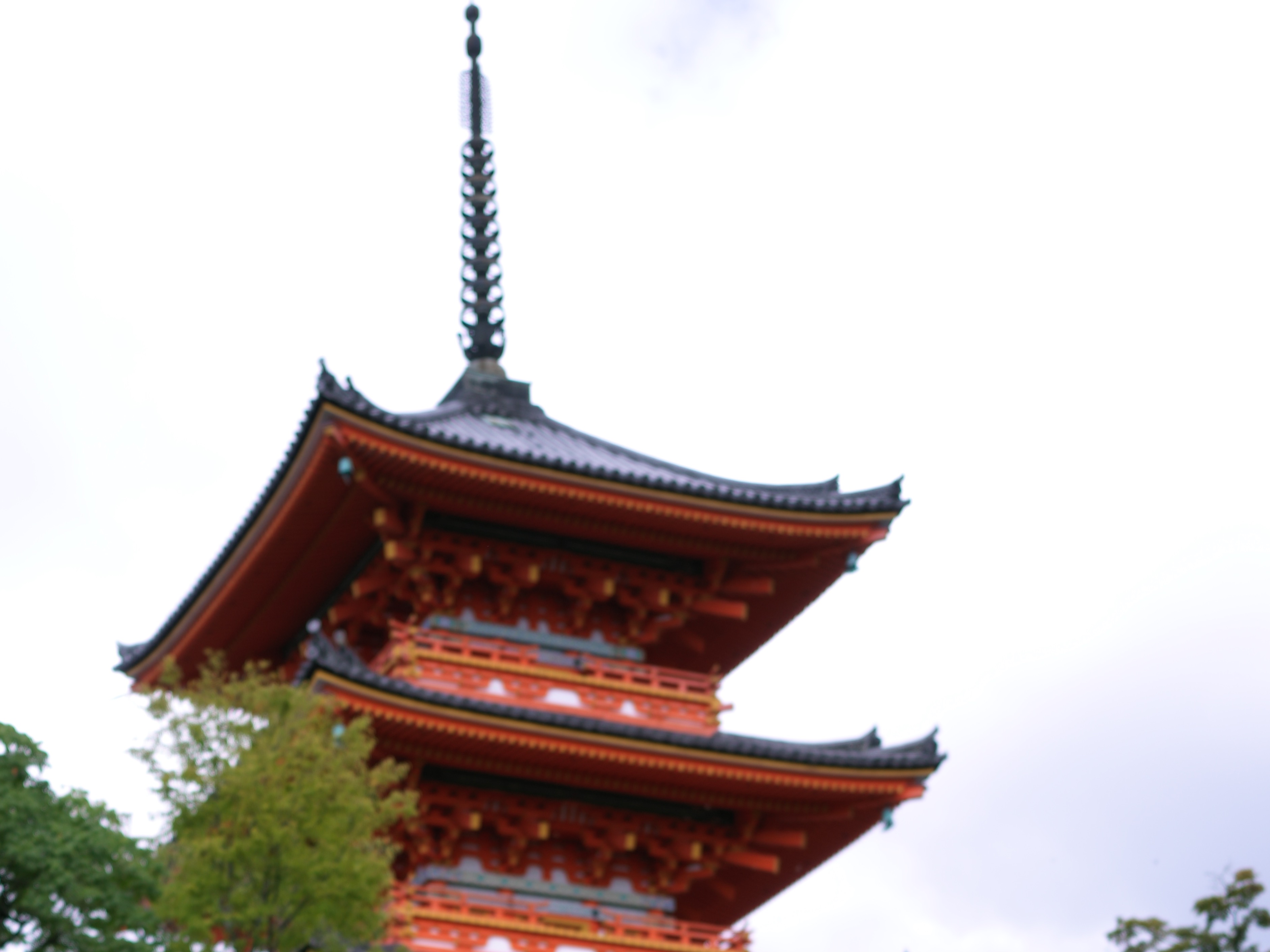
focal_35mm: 77
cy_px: 1303
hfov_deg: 25.0
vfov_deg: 17.7
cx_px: 312
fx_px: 2825
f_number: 4
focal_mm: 45
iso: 100
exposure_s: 1/350
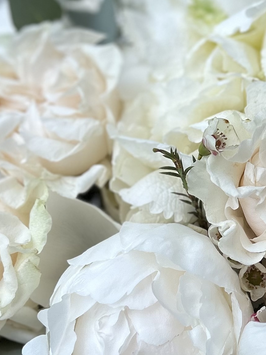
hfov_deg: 15.9
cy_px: 136
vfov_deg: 21.5
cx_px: 275
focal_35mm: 91
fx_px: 932
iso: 50
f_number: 1.5
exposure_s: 1/1901
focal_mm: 5.7
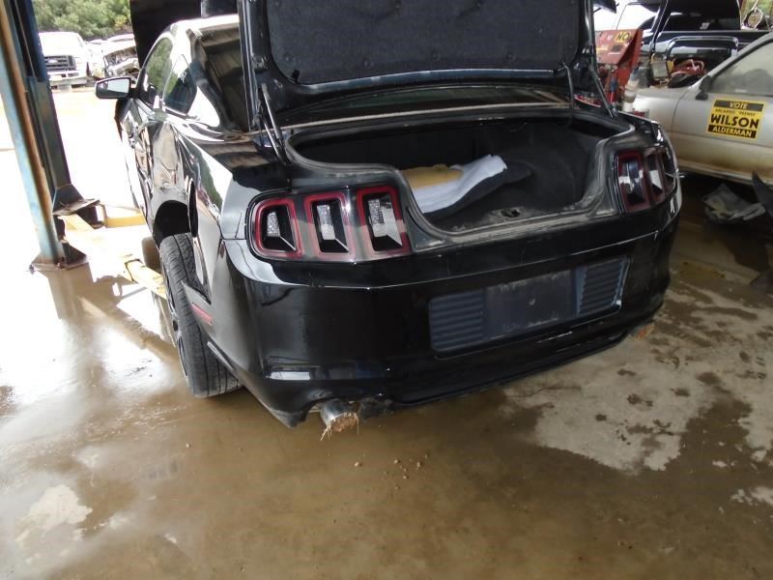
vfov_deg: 53.1
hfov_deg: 67.3
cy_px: 290
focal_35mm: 26
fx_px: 581
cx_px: 386
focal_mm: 4.6
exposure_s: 1/60
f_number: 3.2
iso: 160
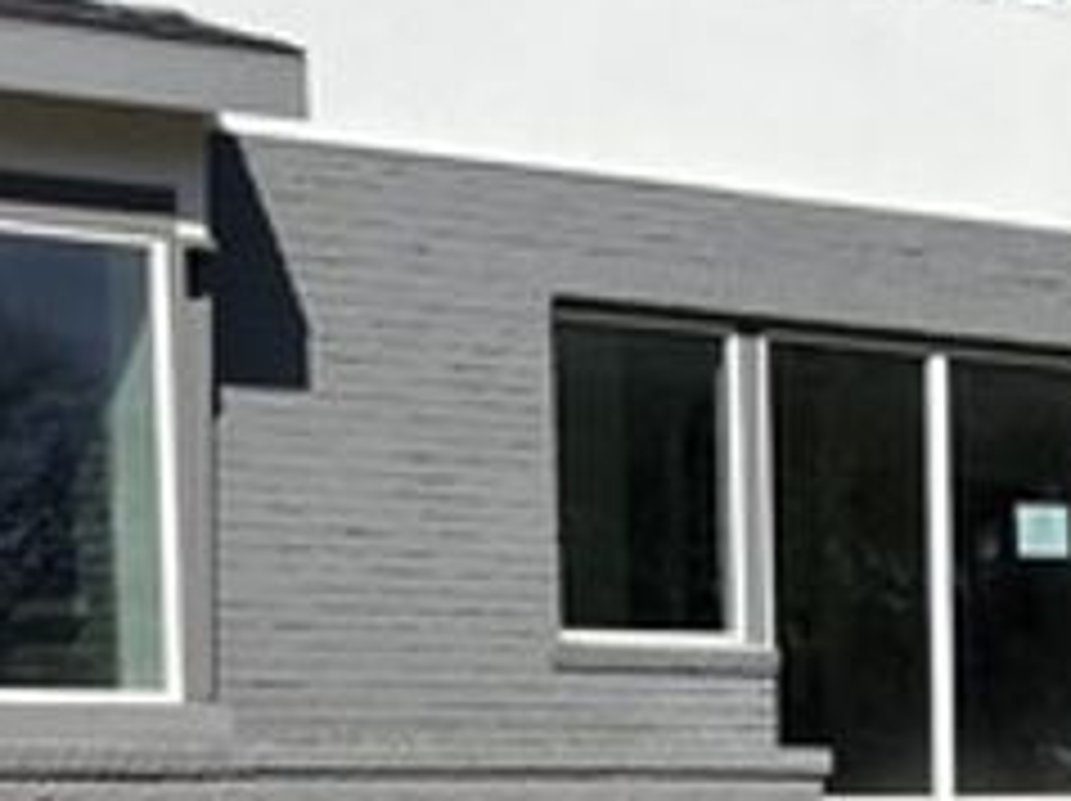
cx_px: 1210
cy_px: 1125
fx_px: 3462
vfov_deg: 12.7
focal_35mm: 112
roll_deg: -2.9
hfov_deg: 17.0
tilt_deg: -5.2
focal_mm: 5.1
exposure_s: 1/6173
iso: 50
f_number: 1.6
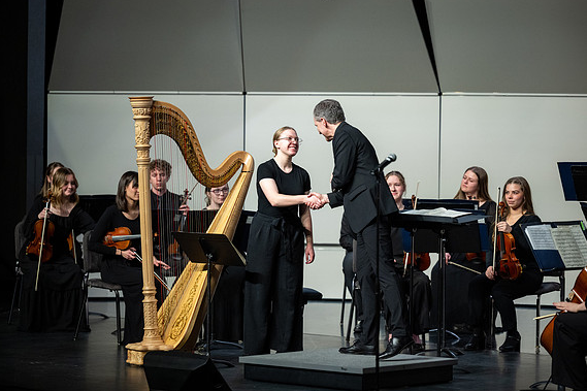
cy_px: 193
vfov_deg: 9.0
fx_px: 2494
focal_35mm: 153
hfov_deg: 13.4
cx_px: 289
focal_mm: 150
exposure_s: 1/500
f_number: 2.8
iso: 1600
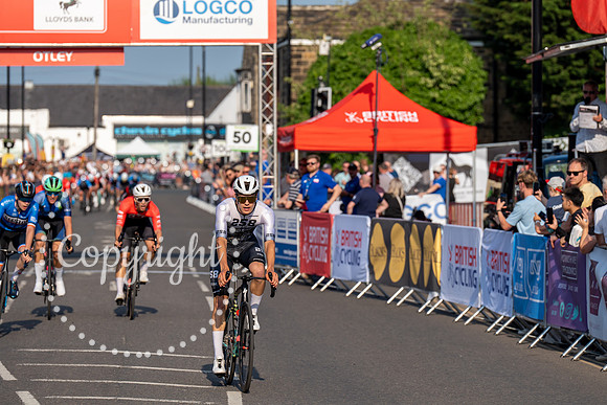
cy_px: 202
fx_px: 3120
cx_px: 304
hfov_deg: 11.1
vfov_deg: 7.4
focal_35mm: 185
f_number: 5
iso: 160
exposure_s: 1/1000
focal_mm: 185
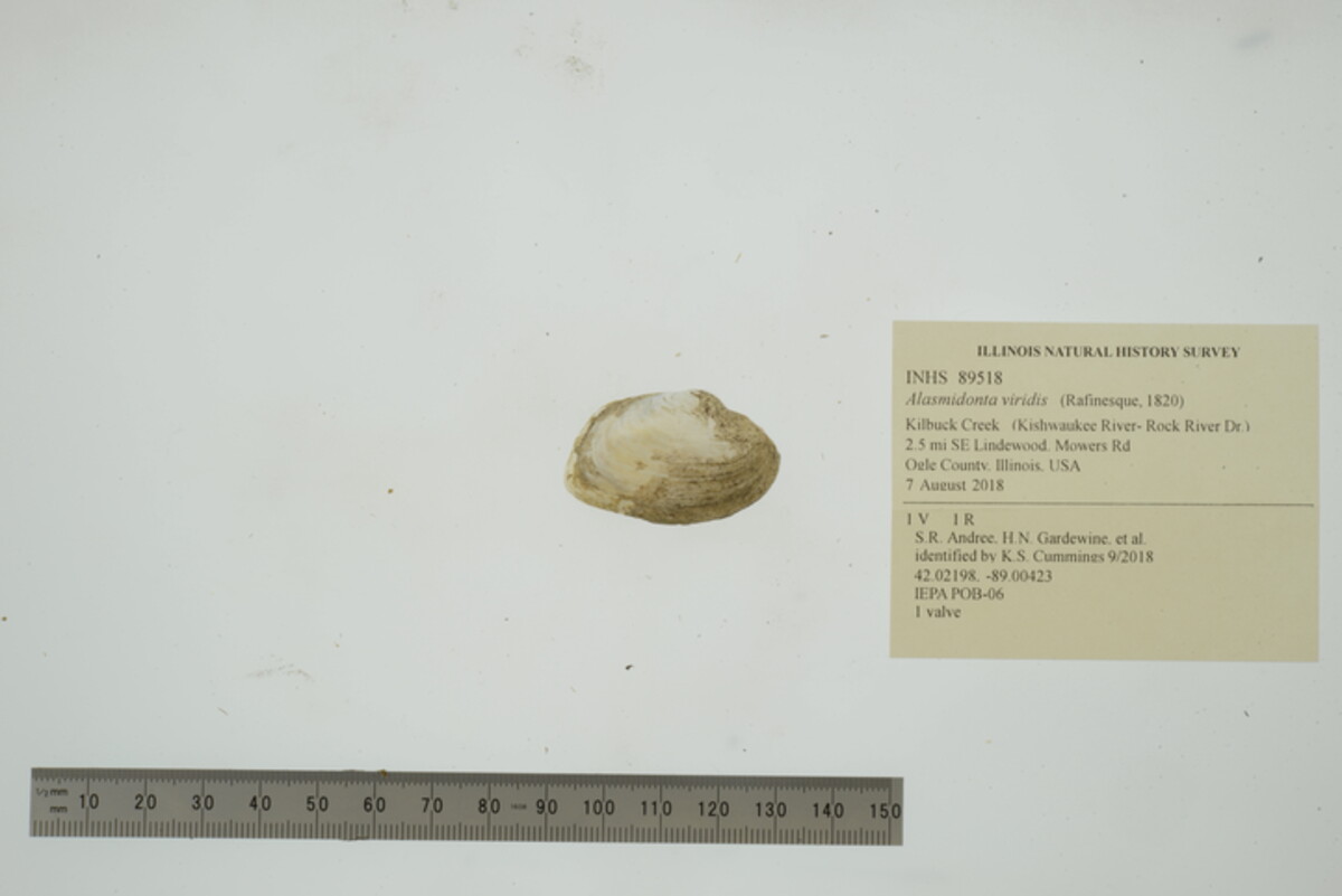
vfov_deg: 22.6
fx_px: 2237
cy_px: 448
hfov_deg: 33.4
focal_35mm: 60
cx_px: 671
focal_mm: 60
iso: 100
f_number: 32
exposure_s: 1/13
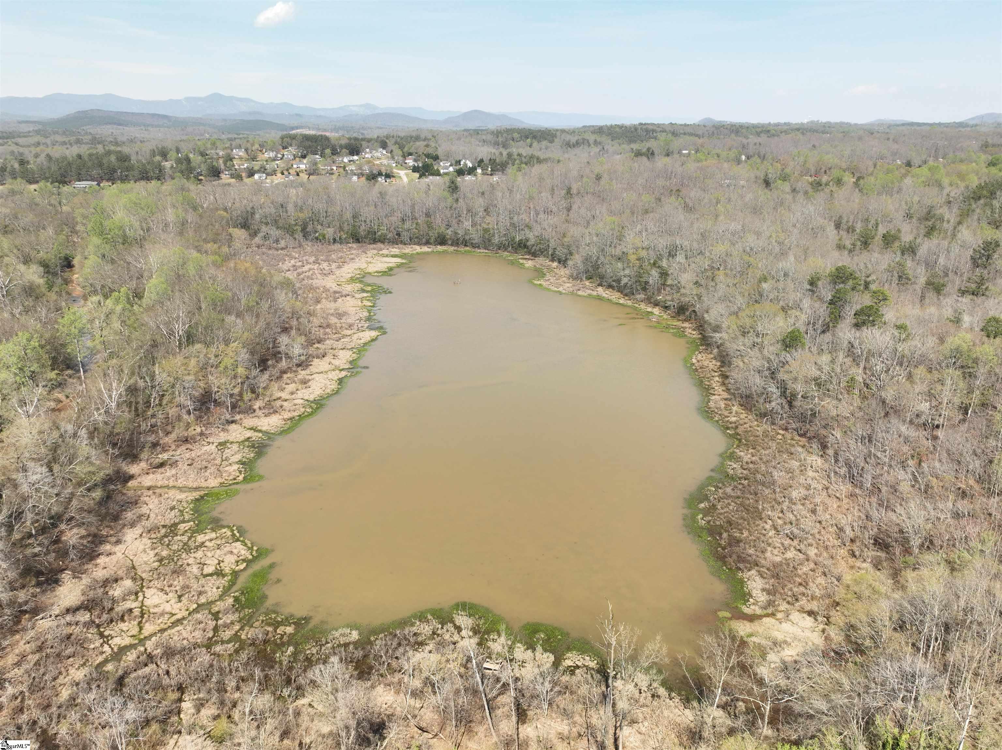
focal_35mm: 24
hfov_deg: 71.6
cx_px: 501
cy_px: 375
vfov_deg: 56.8
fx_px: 694
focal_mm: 12.29
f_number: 2.8
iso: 110
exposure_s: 1/120
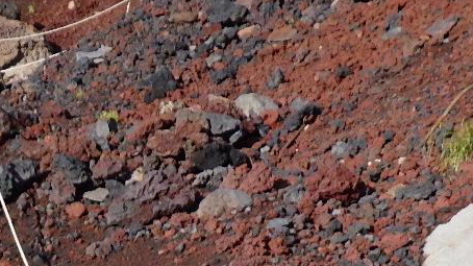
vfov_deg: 12.9
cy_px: 465
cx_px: 15
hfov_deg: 23.8
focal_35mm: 86
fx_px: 1078
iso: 250
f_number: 4.2
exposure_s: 1/1000
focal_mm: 5
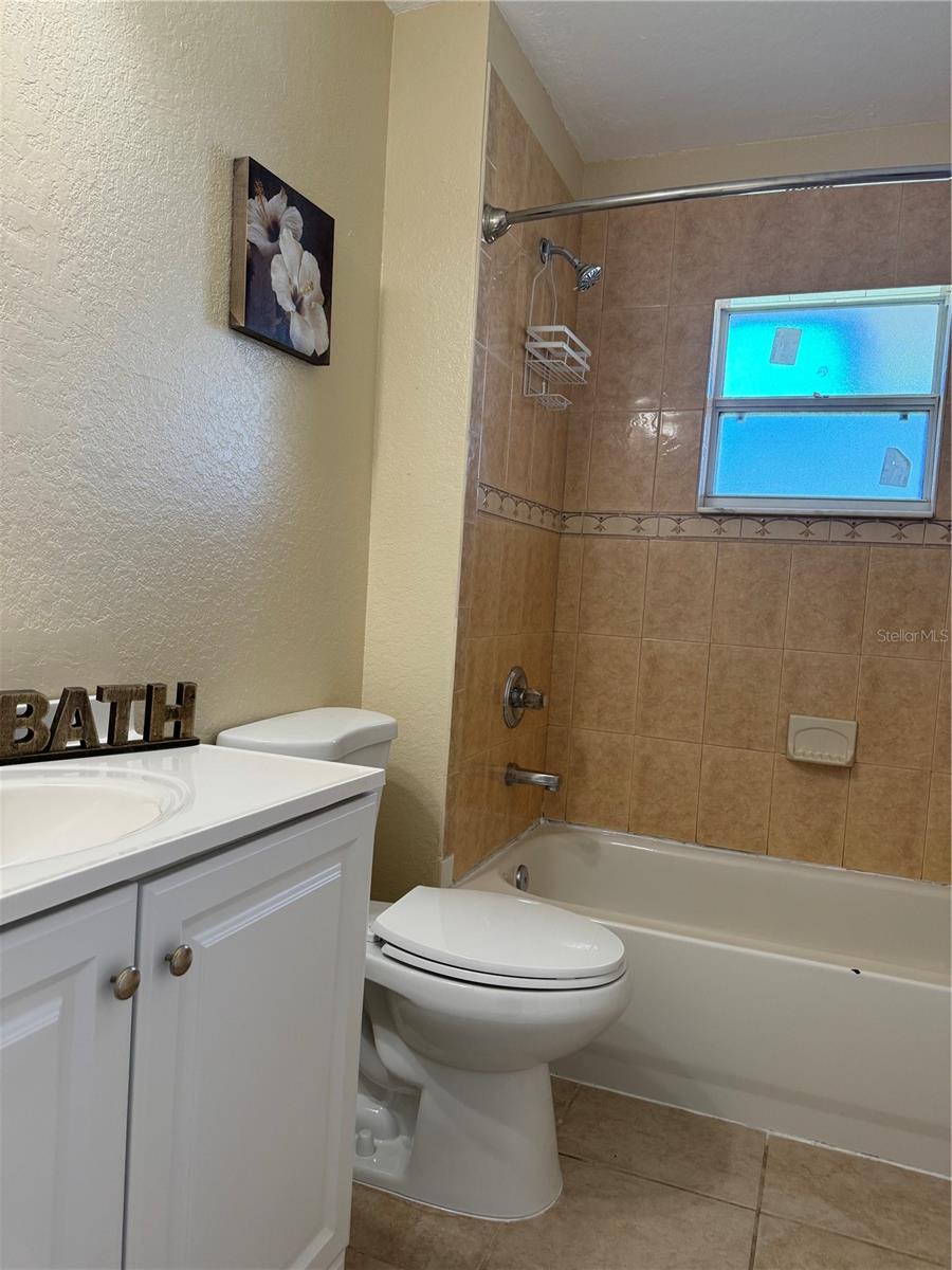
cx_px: 476
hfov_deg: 56.8
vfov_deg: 71.6
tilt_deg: -3.5
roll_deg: -2.6
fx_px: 880
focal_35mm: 24
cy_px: 635
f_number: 1.78
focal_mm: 6.76
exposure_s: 1/120
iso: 160
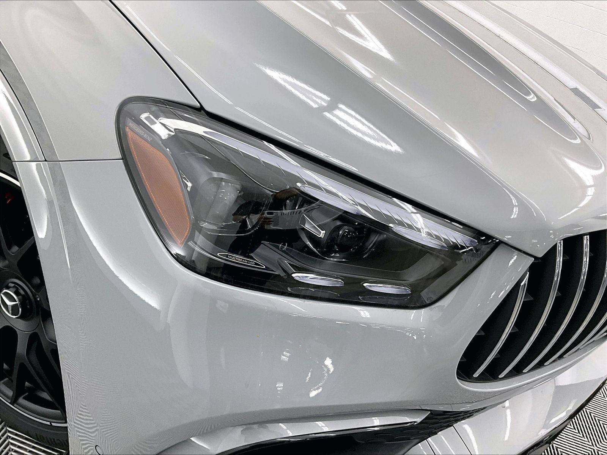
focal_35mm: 29
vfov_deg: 48.2
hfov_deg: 61.7
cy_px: 228
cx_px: 304
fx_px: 509
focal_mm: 3
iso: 64
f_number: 1.8
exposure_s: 1/60
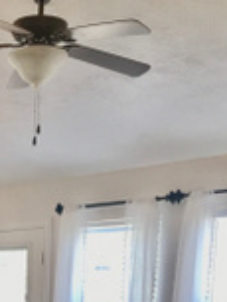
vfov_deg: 19.1
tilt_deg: -10.0
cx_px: -91
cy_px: 442
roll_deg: -0.5
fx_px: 795
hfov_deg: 15.3
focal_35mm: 91
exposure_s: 1/60
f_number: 2.2
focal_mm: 4.15
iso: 40
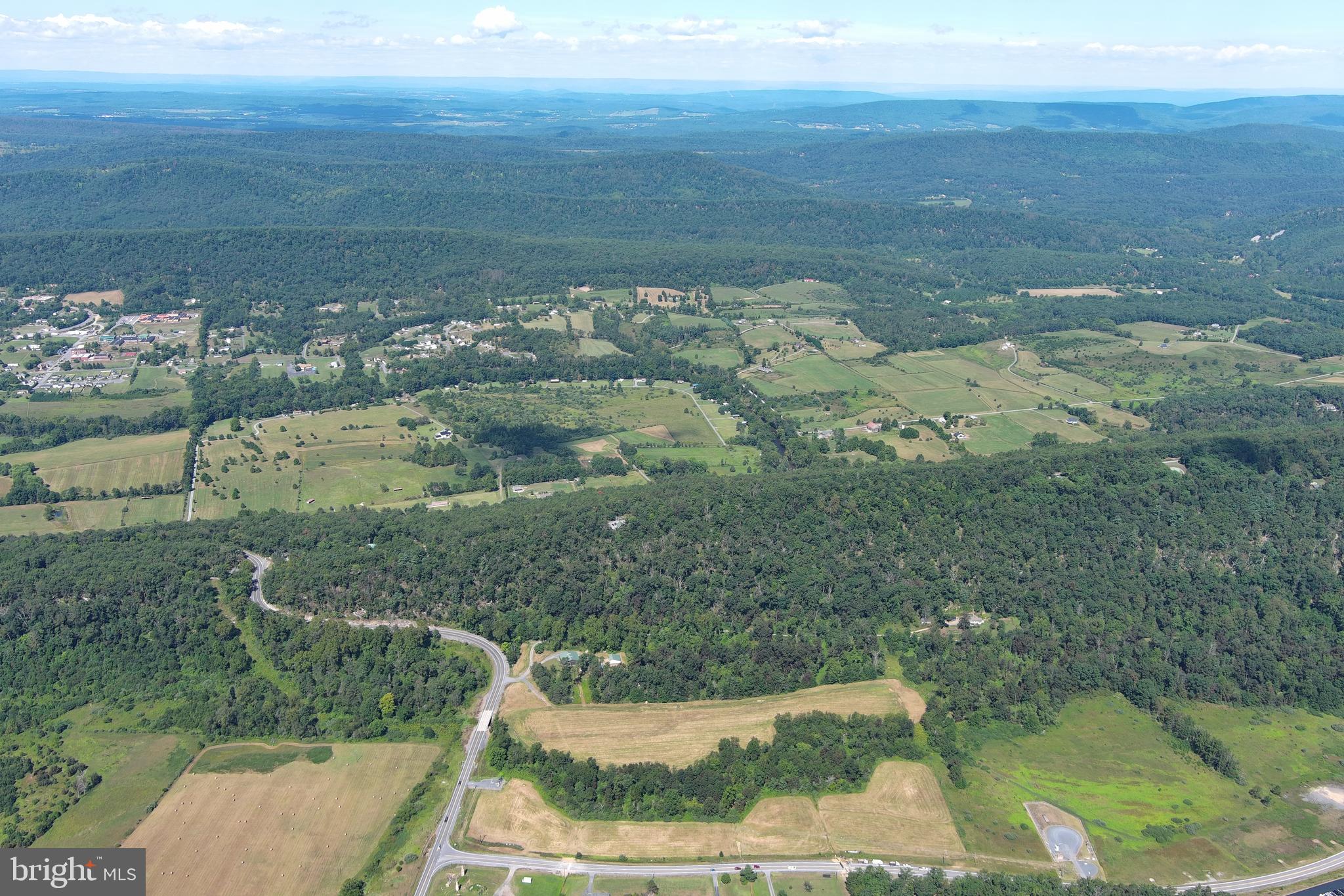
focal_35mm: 29
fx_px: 1083
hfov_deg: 63.7
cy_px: 448
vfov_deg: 45.0
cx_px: 672
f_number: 2.8
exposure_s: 1/851
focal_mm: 10.57
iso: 100
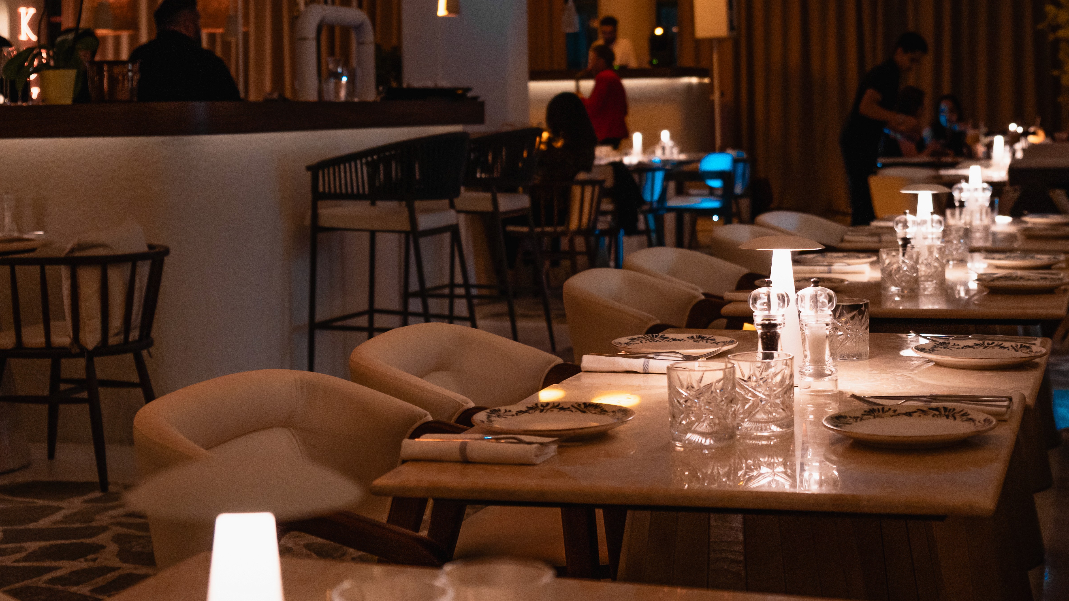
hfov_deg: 33.3
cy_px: 132
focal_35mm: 63
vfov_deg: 19.0
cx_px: 575
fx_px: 1786
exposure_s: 1/50
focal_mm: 41
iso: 800
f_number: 4
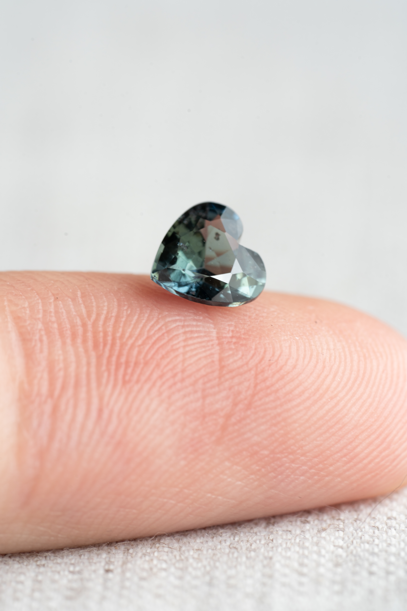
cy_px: 306
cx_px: 204
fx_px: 1526
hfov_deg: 15.2
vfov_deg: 22.6
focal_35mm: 90
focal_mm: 90
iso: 100
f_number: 8
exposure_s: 1/6
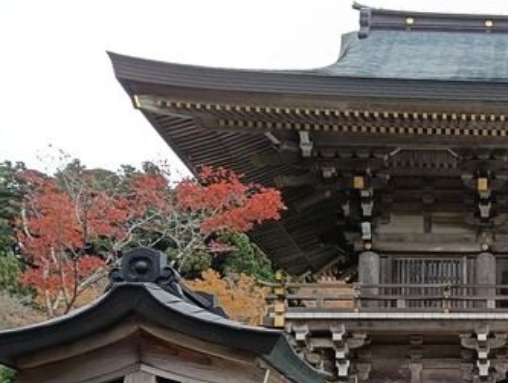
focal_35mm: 66
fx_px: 970
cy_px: 374
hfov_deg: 26.8
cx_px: 568
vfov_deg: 21.6
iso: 50
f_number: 1.8
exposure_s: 1/122
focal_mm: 3.98
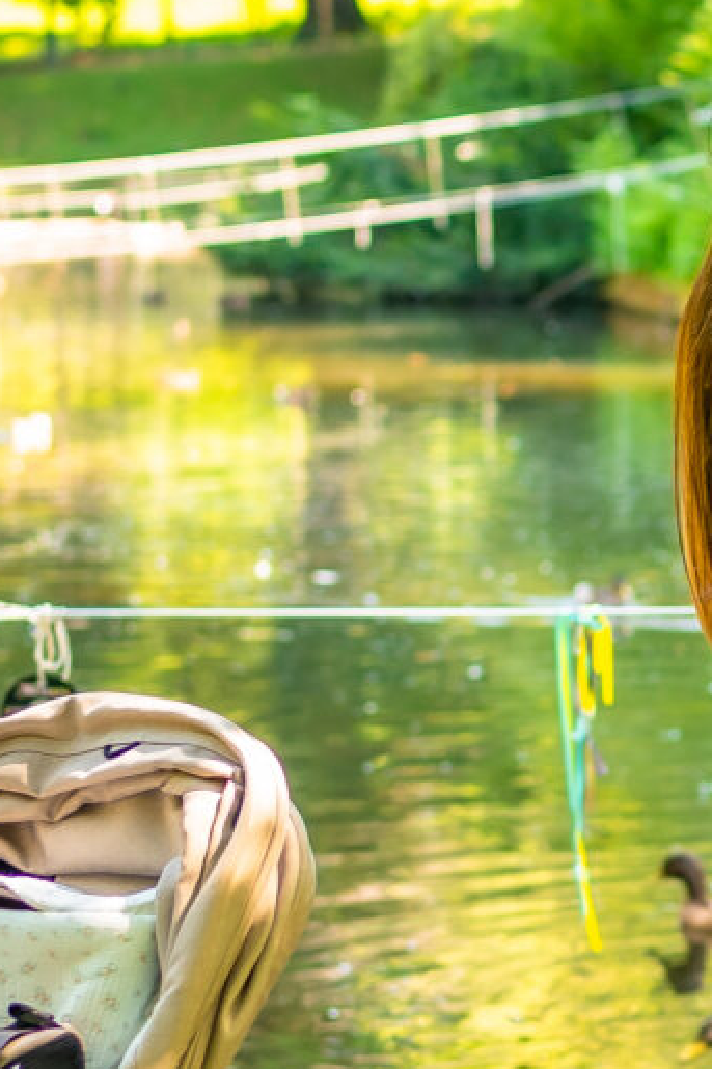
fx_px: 5165
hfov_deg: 7.7
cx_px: 1050
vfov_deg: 11.8
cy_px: 794
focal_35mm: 174
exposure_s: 1/320
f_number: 2
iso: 160
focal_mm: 35
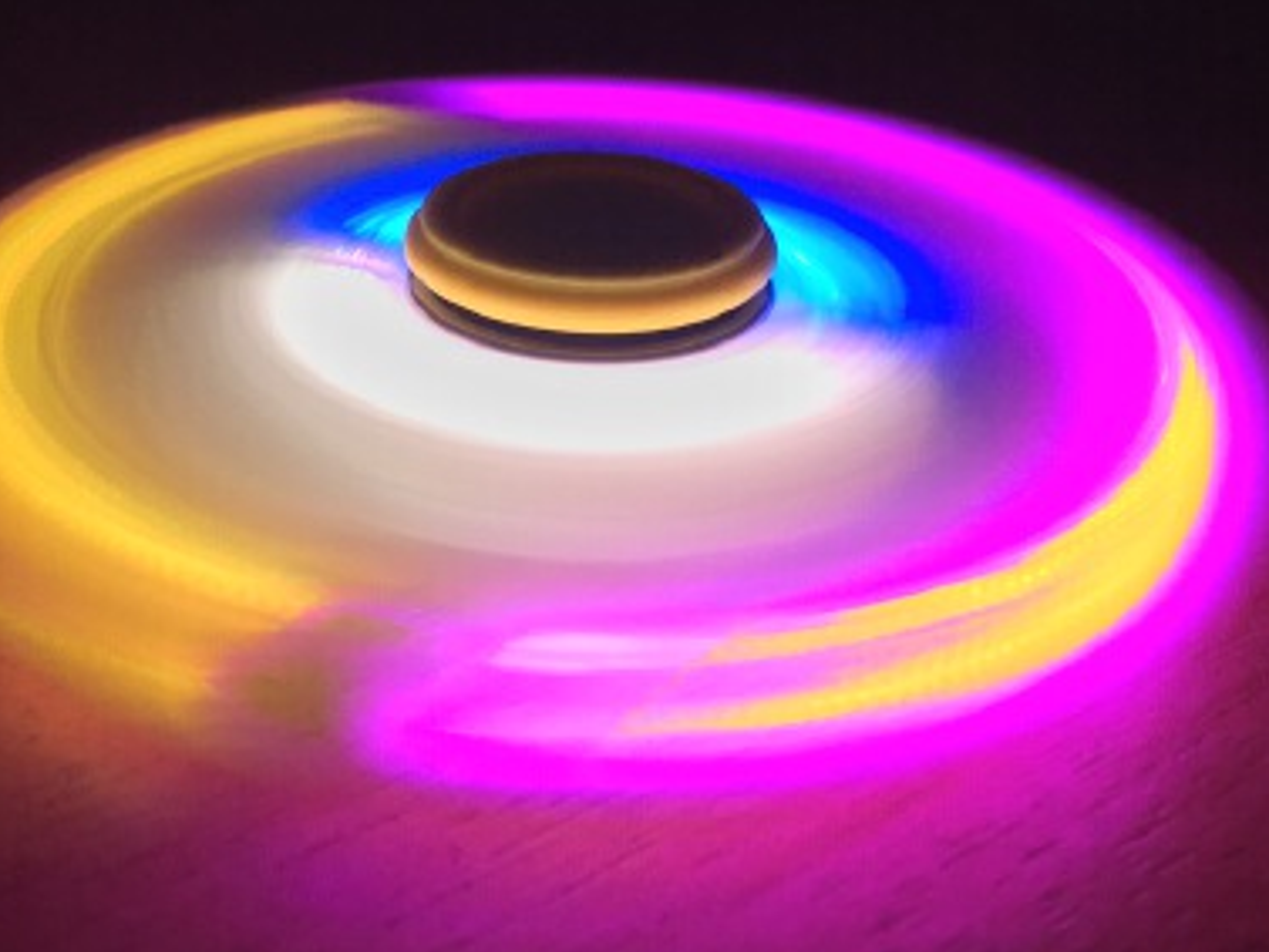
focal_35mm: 41
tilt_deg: -29.0
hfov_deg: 45.7
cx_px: 591
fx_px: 1504
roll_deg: -1.8
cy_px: 390
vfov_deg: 35.1
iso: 160
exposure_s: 1/30
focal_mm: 4.15
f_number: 2.2
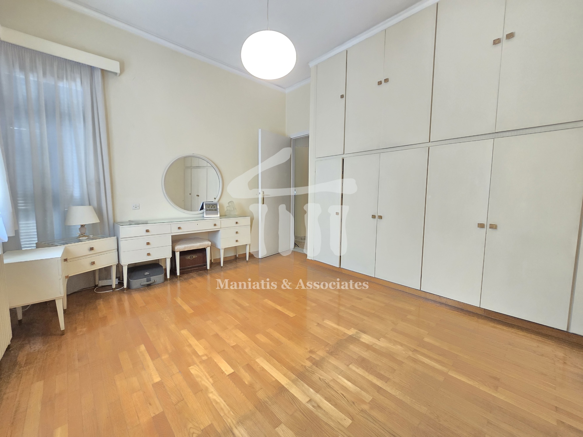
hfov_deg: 106.2
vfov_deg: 89.9
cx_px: 292
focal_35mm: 13
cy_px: 218
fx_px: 219
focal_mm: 2.2
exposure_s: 1/60
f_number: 2.2
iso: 500
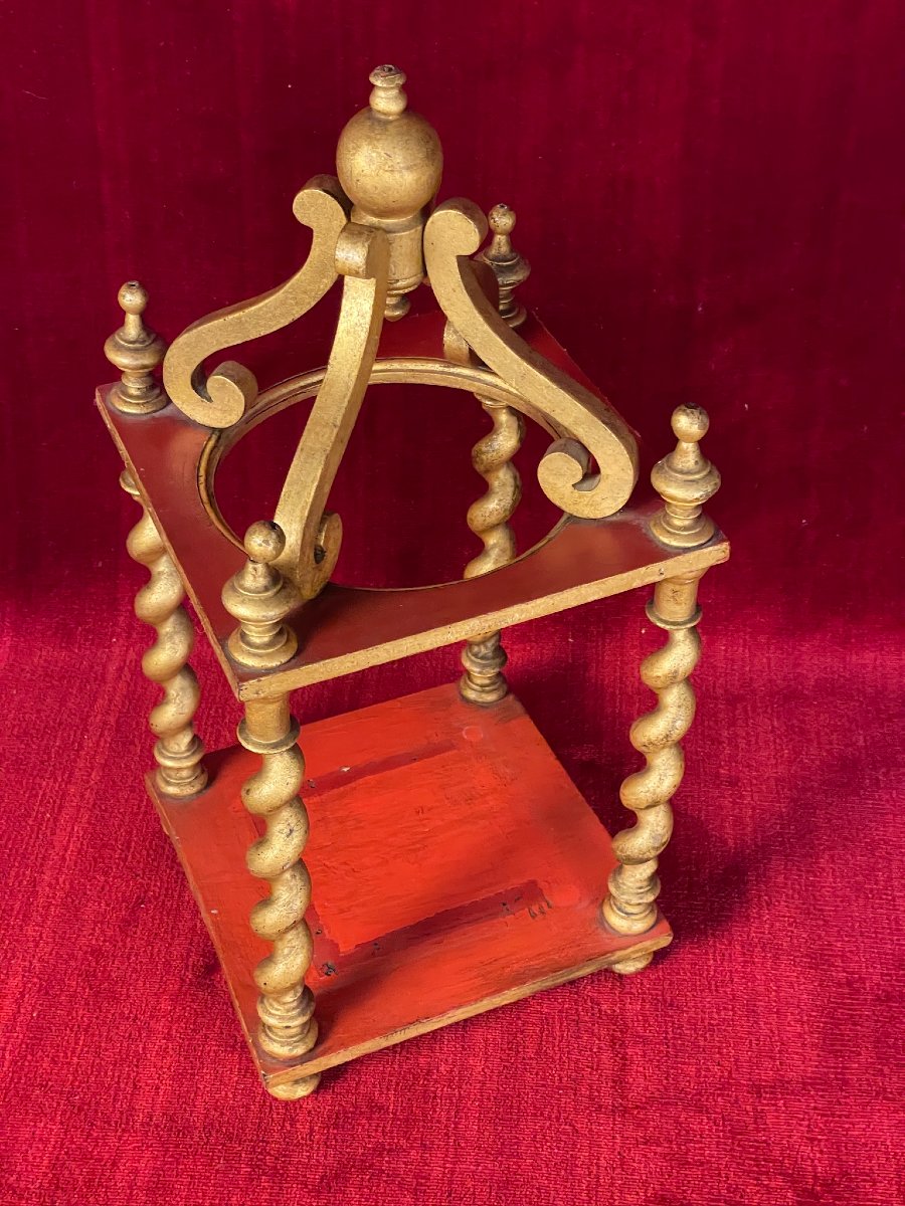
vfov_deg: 36.8
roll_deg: +0.2
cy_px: 603
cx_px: 452
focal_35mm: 52
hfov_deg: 28.0
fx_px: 1813
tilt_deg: -40.7
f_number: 2
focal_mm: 6
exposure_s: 1/60
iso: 800
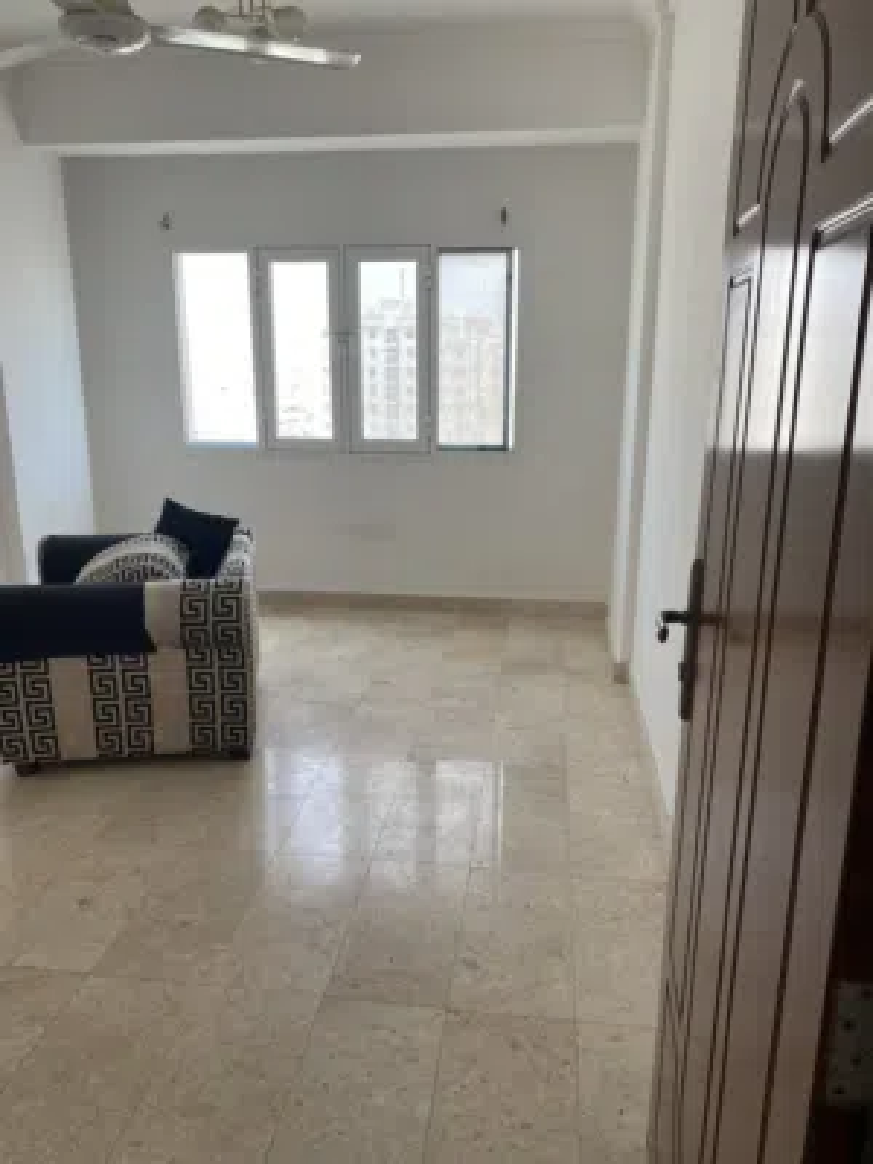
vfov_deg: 67.3
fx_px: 874
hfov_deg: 53.1
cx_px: 436
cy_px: 582
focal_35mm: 26
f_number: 1.8
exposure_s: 1/121
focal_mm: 4.25
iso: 80
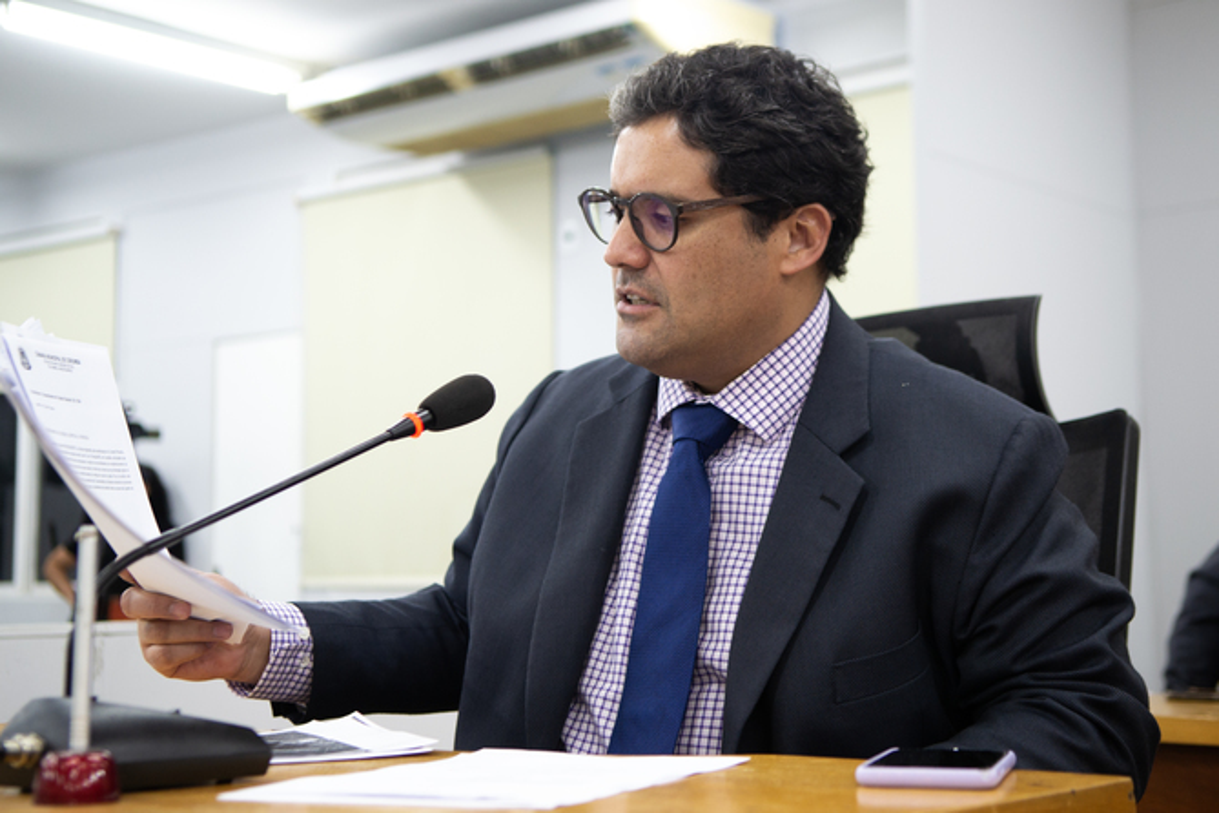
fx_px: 1930
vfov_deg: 23.8
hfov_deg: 35.1
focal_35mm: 57
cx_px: 610
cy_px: 406
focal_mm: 38
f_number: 3.2
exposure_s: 1/60
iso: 400
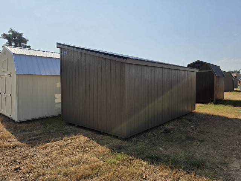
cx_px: 120
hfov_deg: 73.9
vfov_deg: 58.9
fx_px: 160
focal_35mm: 23
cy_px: 90
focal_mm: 6.5
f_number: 1.4
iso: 40
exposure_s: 1/7939
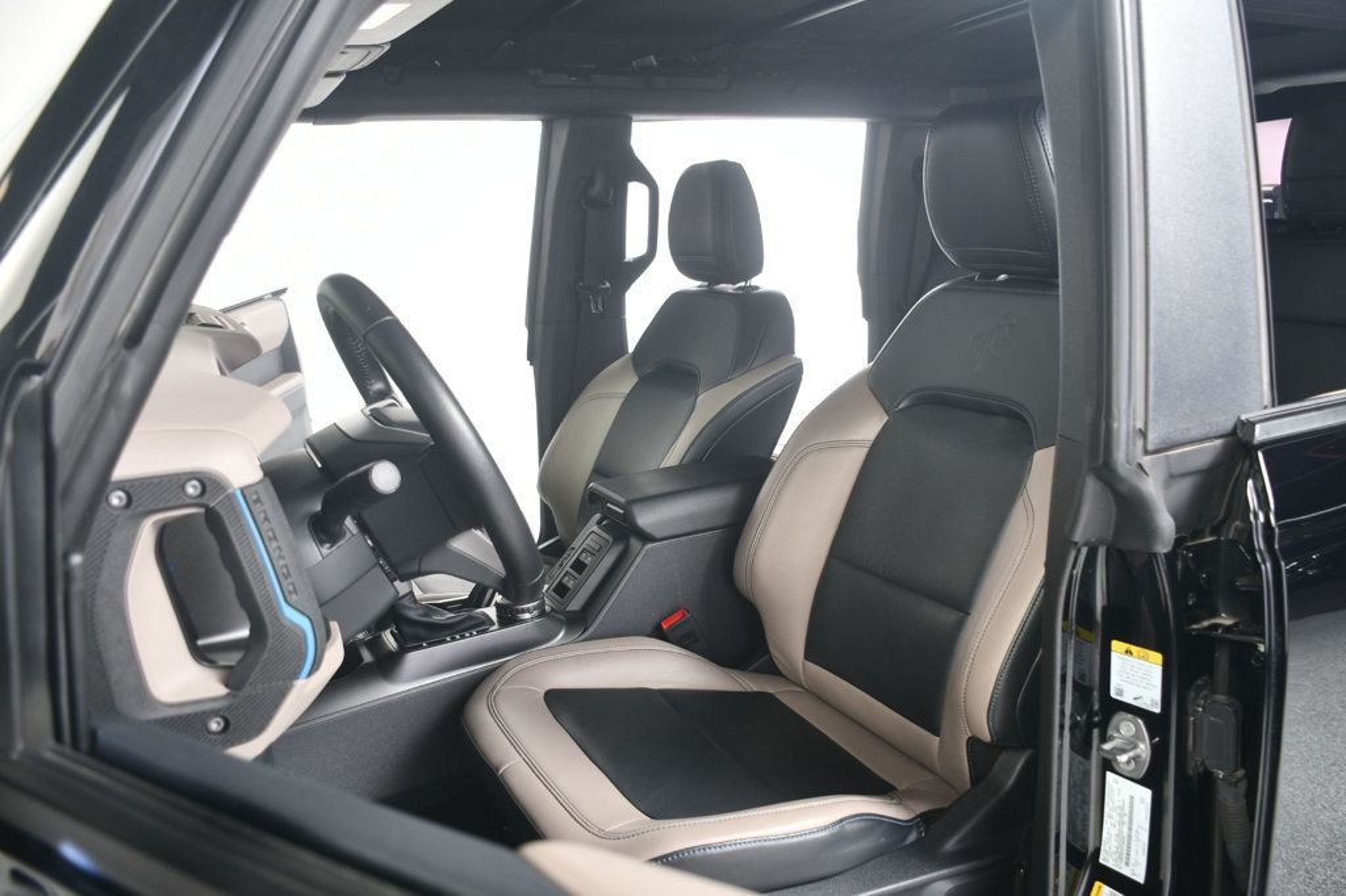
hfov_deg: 67.4
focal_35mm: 27
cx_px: 673
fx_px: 1009
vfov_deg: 47.9
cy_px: 448
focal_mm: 18
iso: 100
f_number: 3.5
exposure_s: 1/160
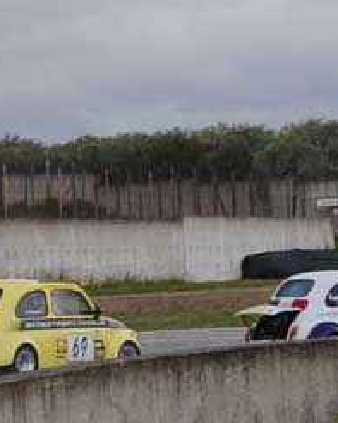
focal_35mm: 153
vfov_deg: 12.6
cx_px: 63
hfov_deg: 10.1
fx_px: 1911
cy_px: 263
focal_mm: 55
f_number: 8
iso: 100
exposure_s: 1/250
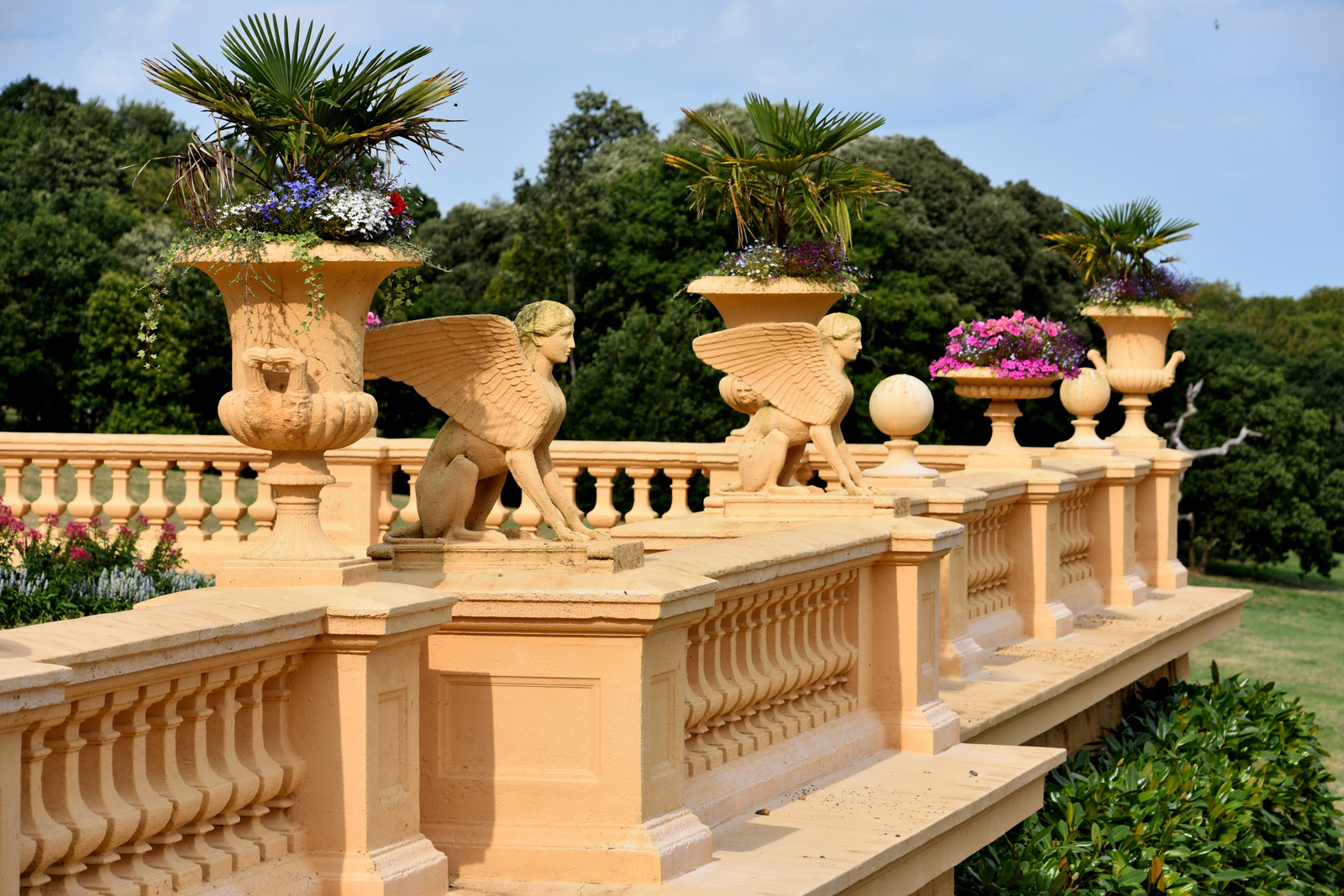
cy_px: 448
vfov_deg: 10.8
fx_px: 4760
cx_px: 672
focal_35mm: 128
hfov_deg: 16.1
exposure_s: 1/500
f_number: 8
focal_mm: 85
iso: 140
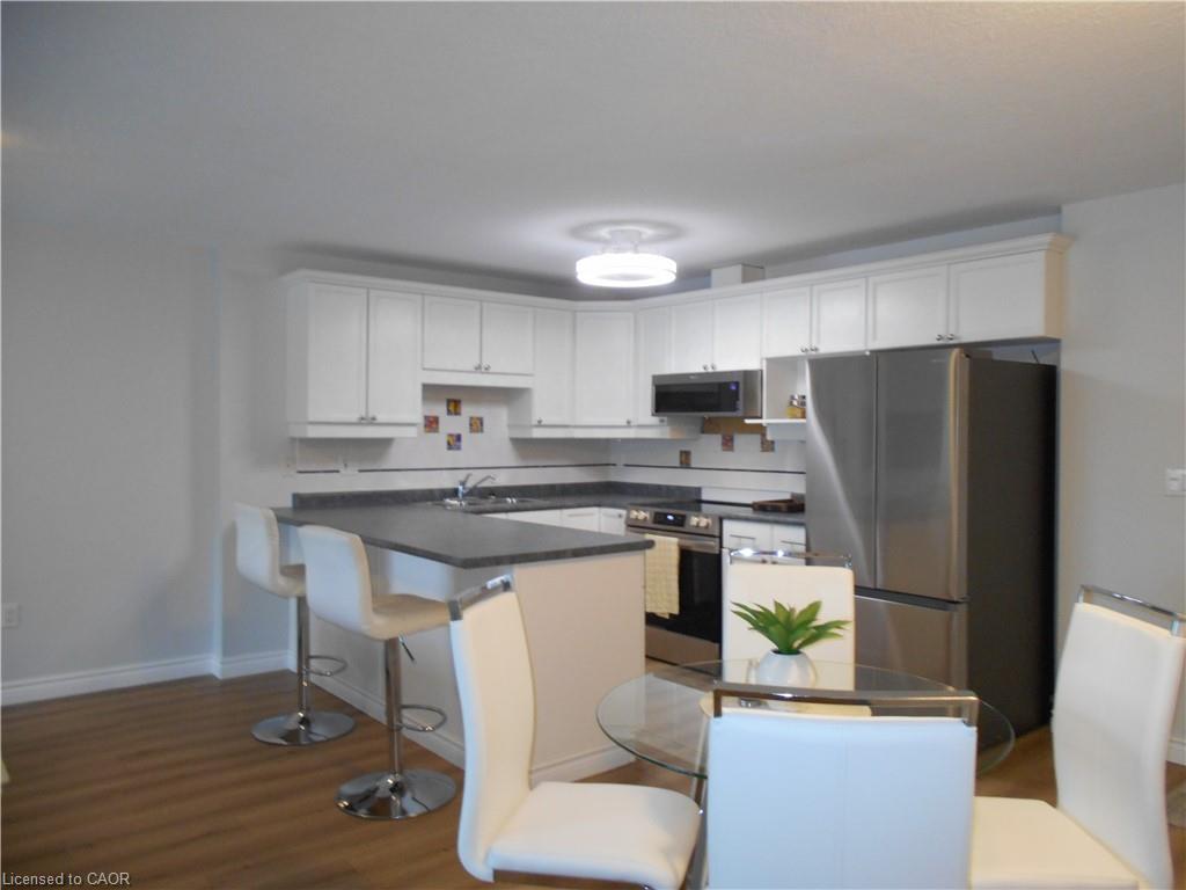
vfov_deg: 53.1
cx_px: 593
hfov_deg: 67.3
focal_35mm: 26
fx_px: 891
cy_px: 445
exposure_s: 1/30
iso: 280
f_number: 3.2
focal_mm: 4.6
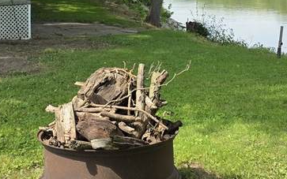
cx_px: 128
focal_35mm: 86
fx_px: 673
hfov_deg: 24.1
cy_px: -73
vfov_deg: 14.4
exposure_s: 1/2283
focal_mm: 6.3
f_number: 1.7
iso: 80
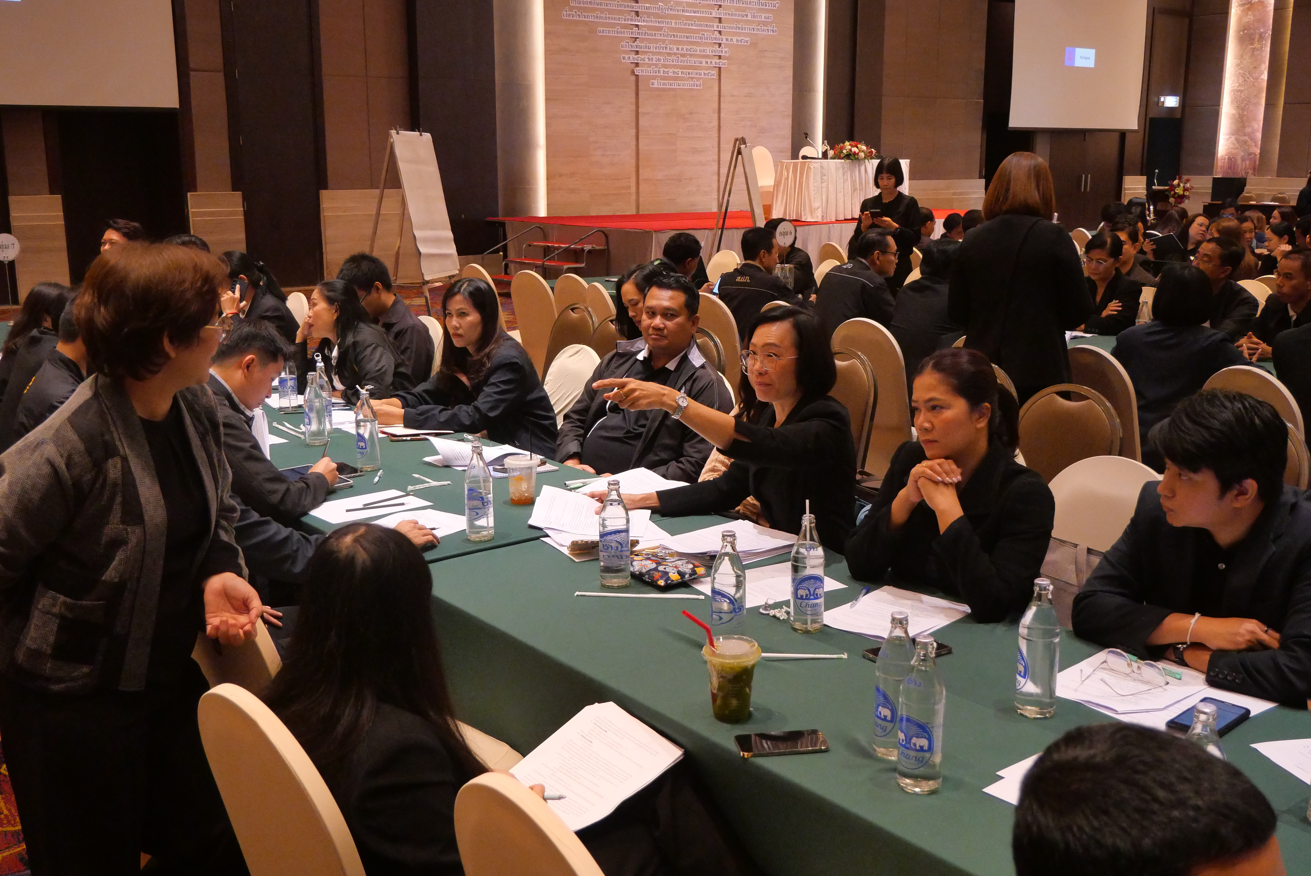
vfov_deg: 37.9
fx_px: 1275
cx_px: 656
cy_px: 438
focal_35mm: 35
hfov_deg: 54.4
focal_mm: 17
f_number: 4.5
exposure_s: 1/125
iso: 3200
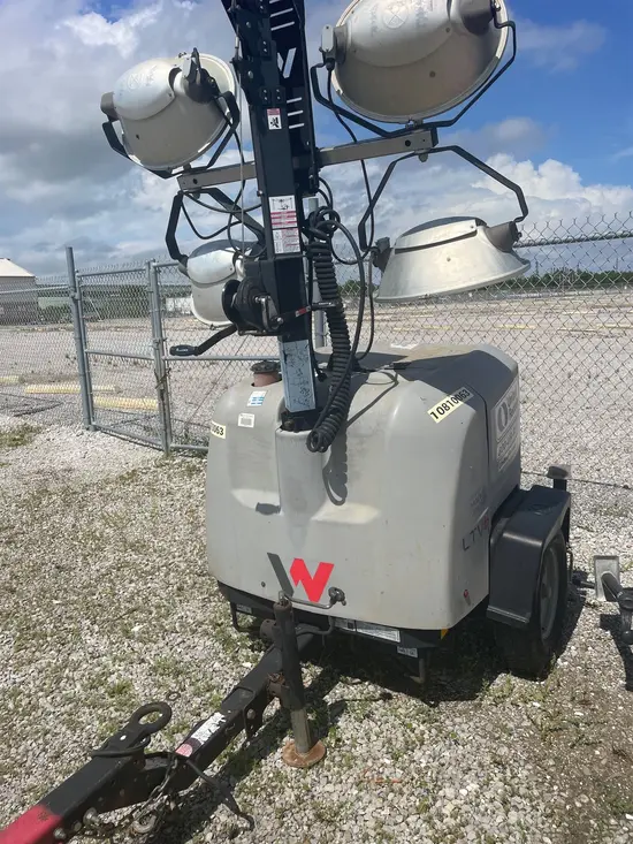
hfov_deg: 53.1
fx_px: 634
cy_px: 422
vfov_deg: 67.3
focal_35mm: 26
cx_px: 316
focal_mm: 4.2
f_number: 1.6
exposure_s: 1/6897
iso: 32
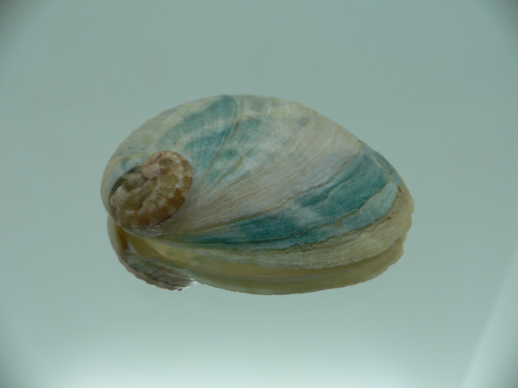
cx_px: 259
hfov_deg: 52.6
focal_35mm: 35
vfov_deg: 40.7
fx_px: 524
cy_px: 194
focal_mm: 4.6
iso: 80
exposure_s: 1/60
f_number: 2.8
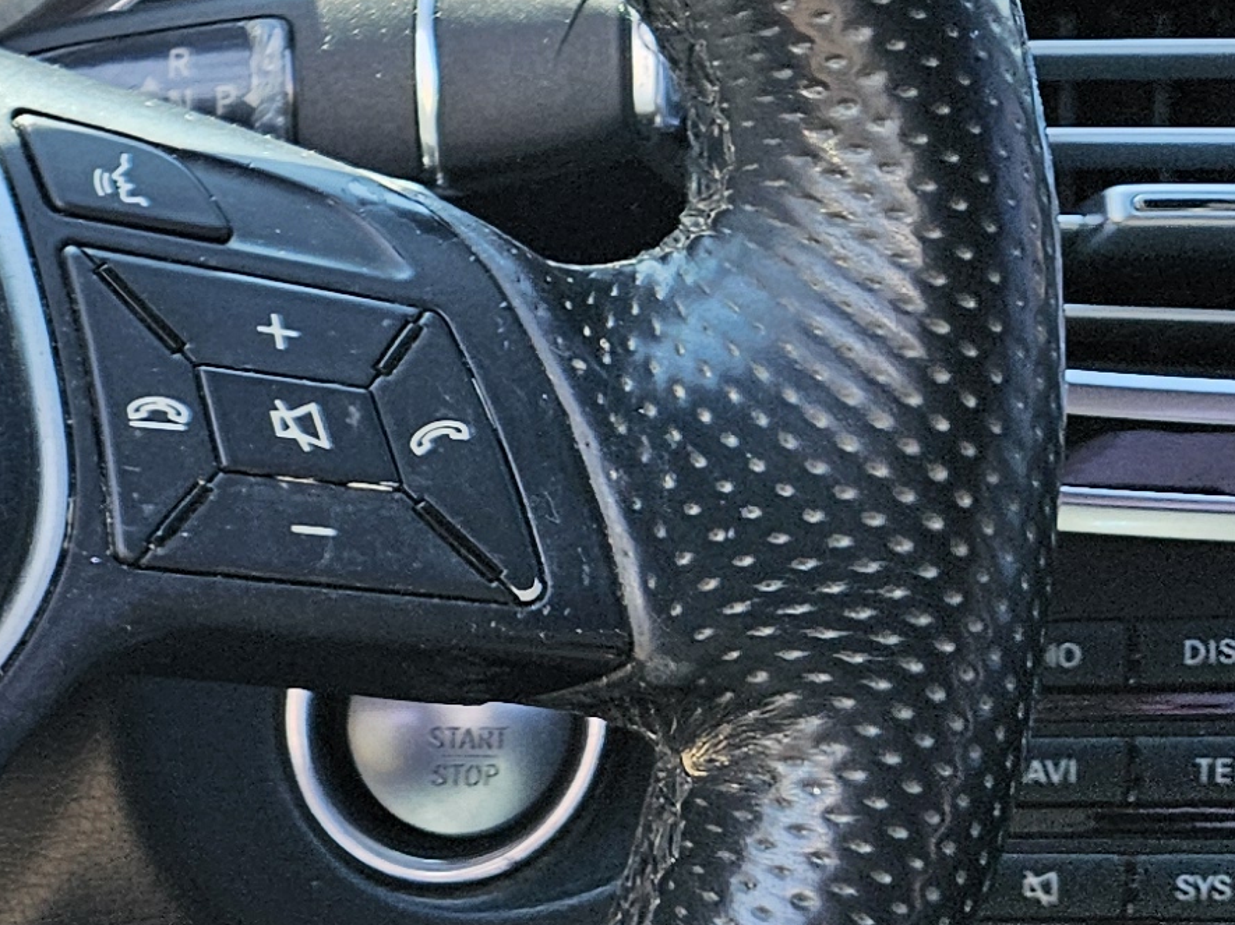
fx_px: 3709
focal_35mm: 104
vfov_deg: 14.2
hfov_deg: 16.0
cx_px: -1006
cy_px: 569
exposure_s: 1/180
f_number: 1.8
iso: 50
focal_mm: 5.4
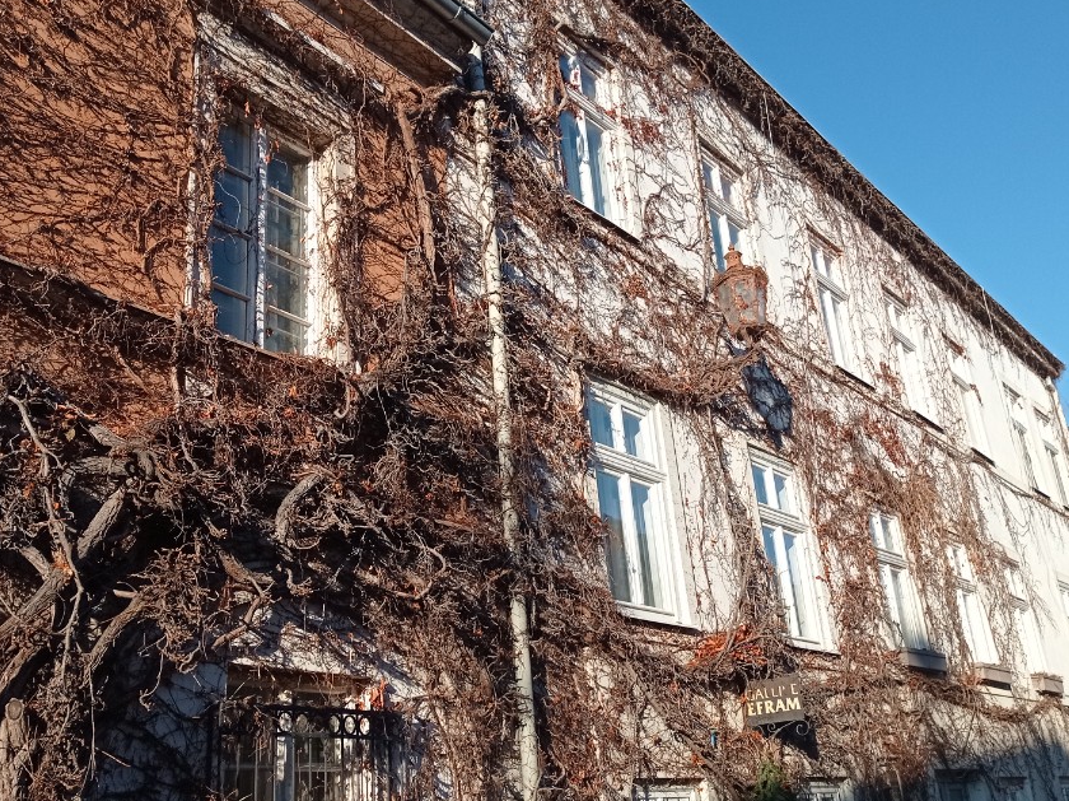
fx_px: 1235
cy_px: 402
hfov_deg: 46.8
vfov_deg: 35.9
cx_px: 513
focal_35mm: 40
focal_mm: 4.7
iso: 101
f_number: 1.79
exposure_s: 1/2994
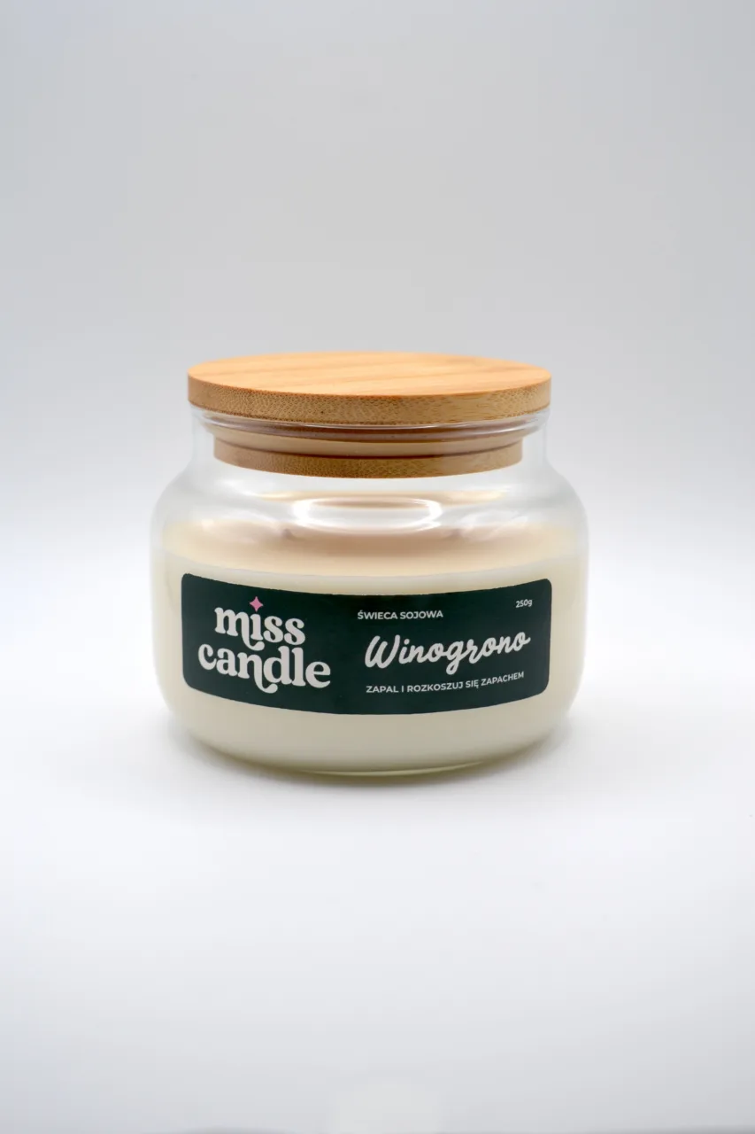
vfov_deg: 35.1
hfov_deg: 23.8
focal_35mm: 57
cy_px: 567
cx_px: 378
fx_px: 1793
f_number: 5.6
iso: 100
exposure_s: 1/60
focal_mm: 38
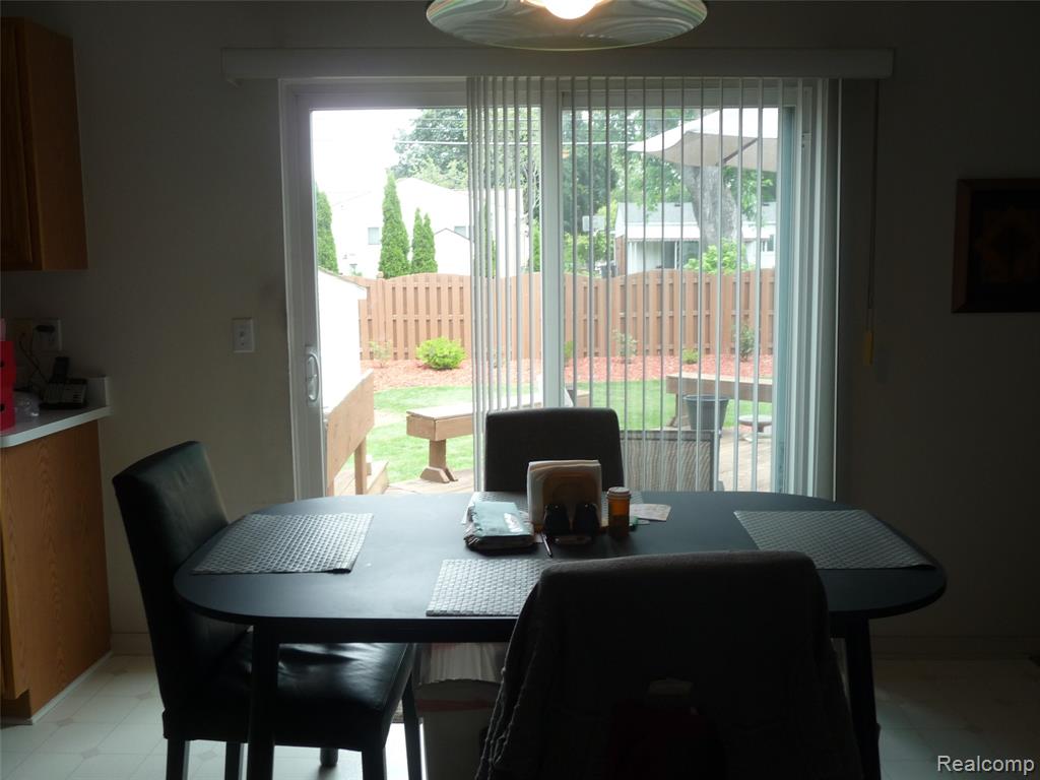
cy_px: 390
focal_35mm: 32
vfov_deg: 44.2
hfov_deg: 56.8
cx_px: 520
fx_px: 961
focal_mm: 5.3
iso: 100
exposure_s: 1/60
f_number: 3.5
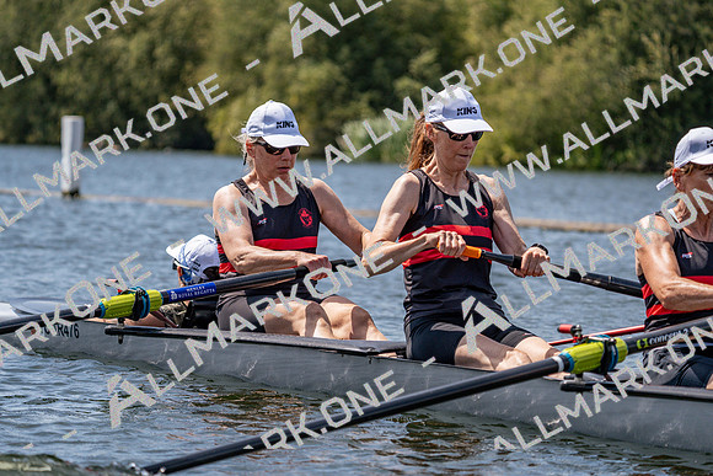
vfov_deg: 6.9
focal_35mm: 200
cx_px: 356
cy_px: 238
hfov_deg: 10.3
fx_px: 3962
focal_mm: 200
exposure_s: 1/2000
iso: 250
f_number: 5.6
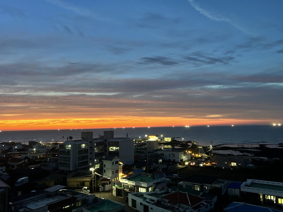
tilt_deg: +4.9
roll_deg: +2.2
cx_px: 142
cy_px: 106
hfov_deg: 67.3
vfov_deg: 53.1
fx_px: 213
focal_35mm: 26
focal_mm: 5.7
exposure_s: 1/39
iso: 640
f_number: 1.5
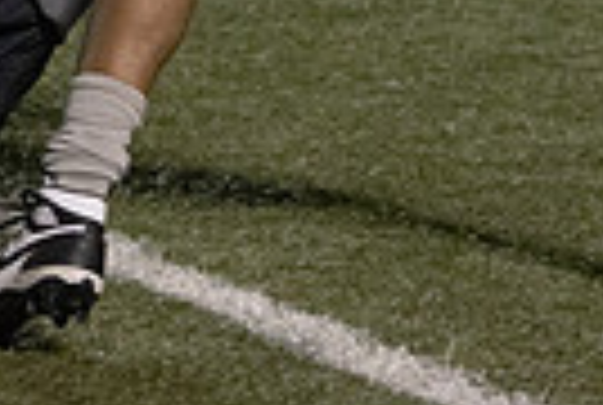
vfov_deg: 3.2
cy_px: -344
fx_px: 7252
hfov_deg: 4.8
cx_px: 40
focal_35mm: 432
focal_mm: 100
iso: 16000
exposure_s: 1/1000
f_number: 5.6
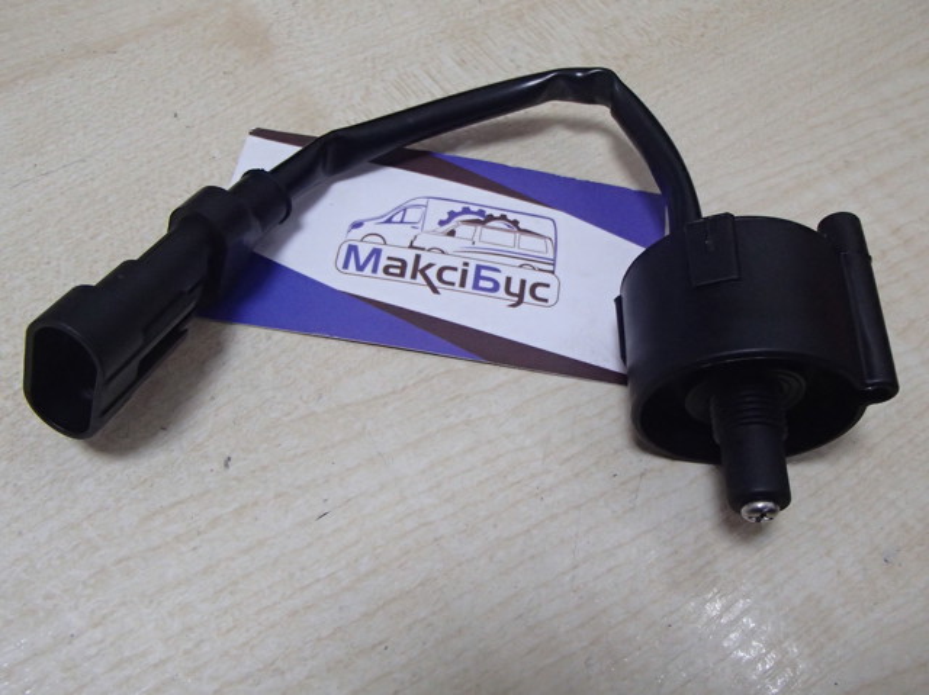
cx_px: 464
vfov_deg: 38.6
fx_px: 992
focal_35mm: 37
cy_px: 348
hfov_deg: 50.2
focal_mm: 6.64
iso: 800
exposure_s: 1/50
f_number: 4.7
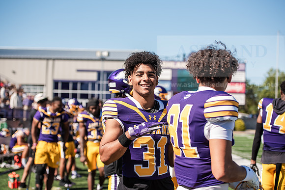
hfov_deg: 28.8
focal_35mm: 70
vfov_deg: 19.5
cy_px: 95
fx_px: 554
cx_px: 142
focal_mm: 70
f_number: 3.5
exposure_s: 1/800
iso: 125
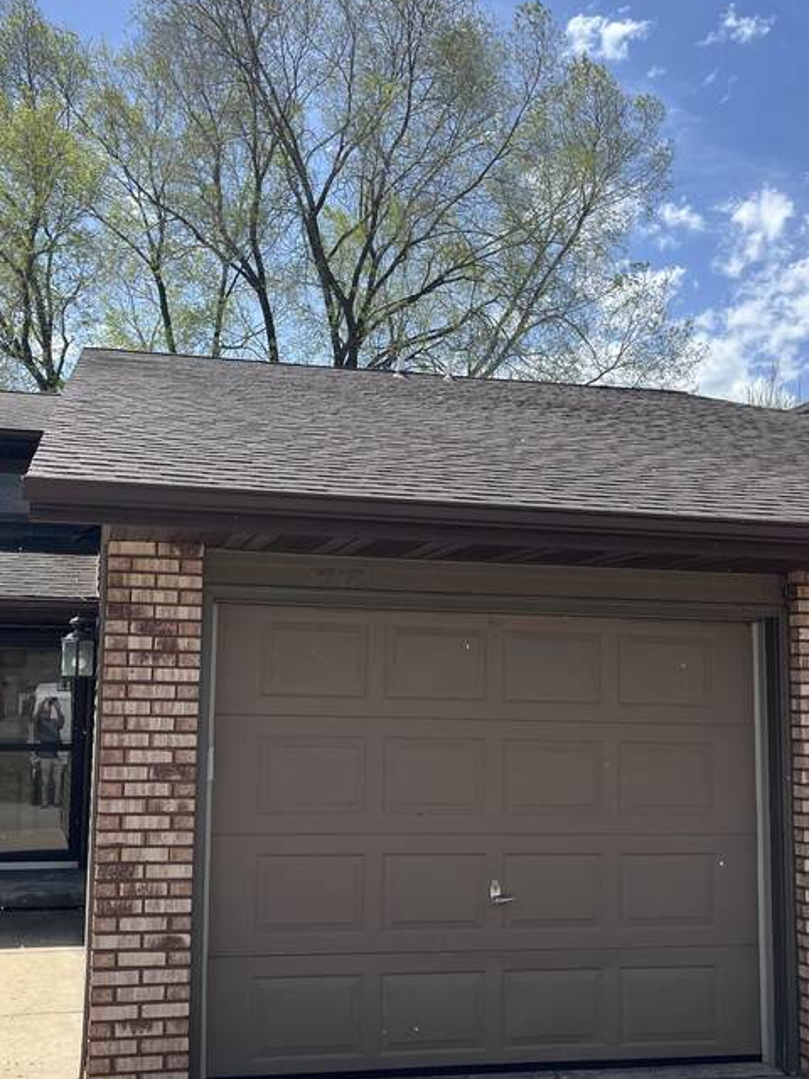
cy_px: 570
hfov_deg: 36.8
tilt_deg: +6.6
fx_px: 1215
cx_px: 364
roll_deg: +0.1
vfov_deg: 47.8
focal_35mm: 39
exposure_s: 1/2632
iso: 50
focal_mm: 5.1
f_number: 1.6
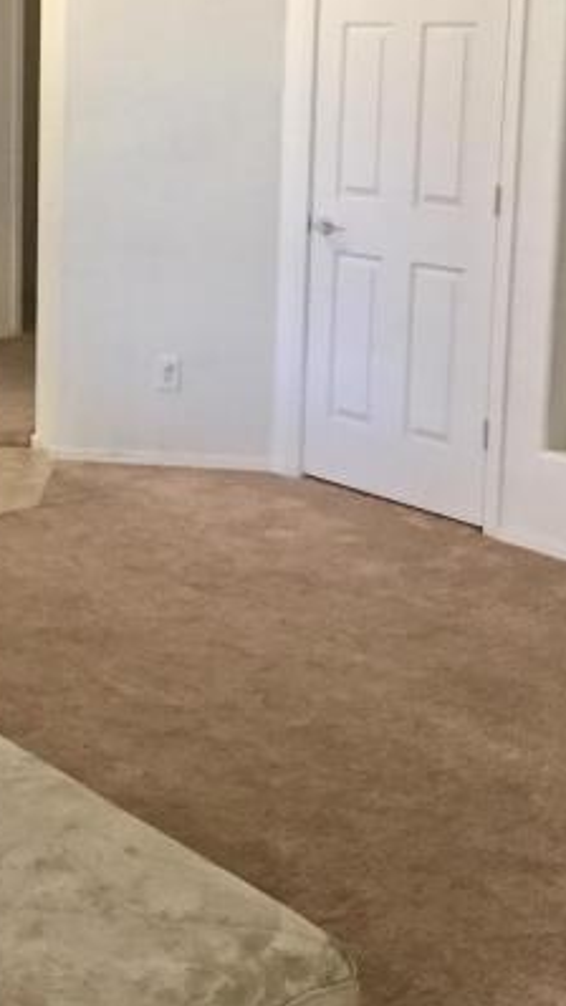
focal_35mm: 61
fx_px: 1627
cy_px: 303
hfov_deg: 18.8
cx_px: -78
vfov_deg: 33.9
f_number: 2.2
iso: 250
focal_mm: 4.15
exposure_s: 1/33
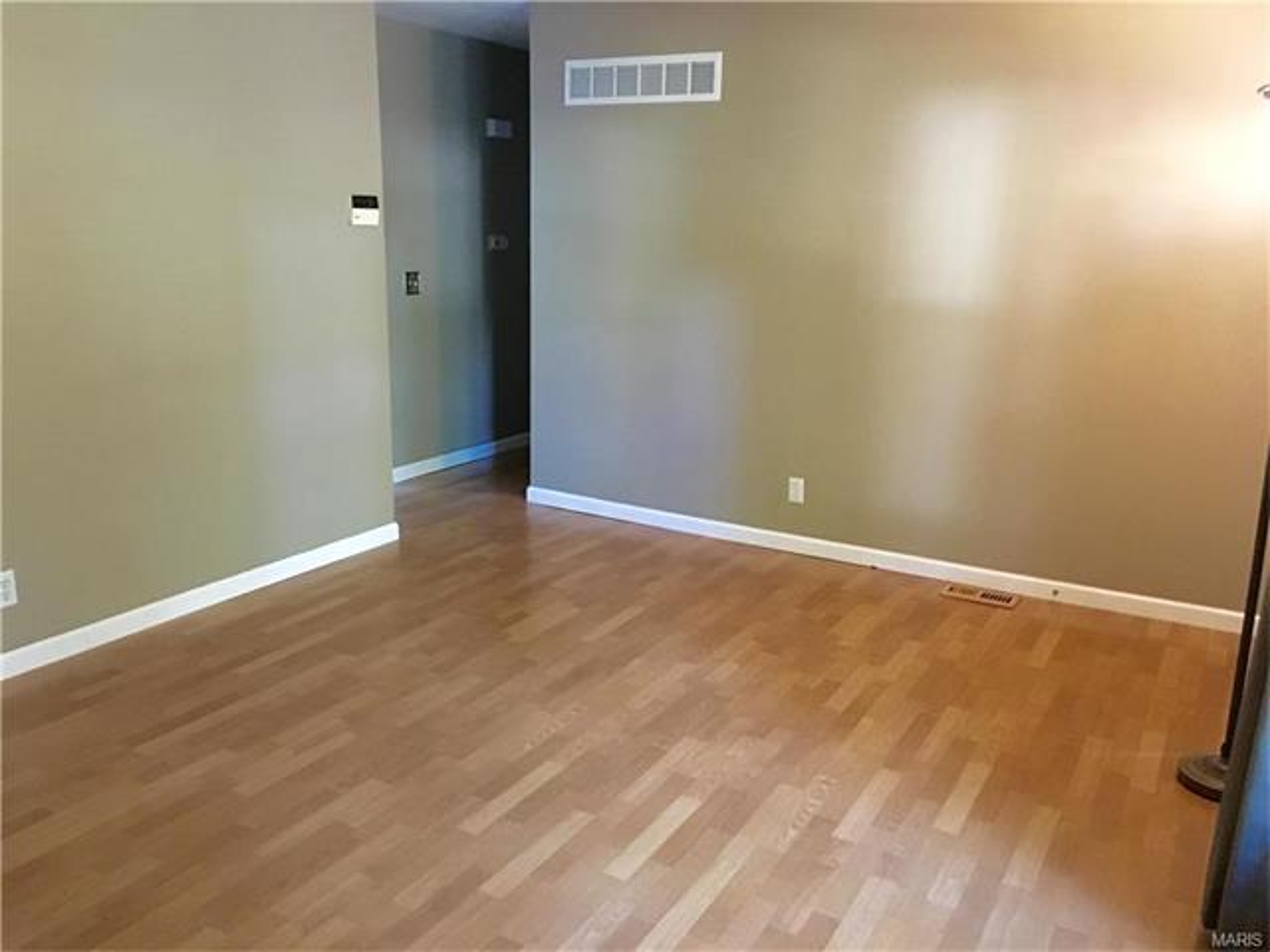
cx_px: 635
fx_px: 1064
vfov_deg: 48.2
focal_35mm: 29
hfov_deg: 61.7
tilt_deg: -12.3
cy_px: 476
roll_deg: -1.5
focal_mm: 4.15
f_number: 2.2
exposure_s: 1/15
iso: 320
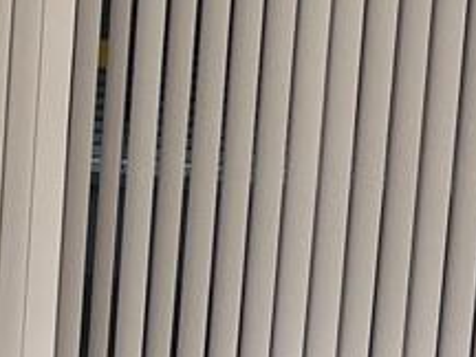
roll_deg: +0.2
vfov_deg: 7.7
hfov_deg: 9.1
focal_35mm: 193
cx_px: -690
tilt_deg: -10.2
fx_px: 2654
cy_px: 242
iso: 32
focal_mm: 5.7
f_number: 1.5
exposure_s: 1/129
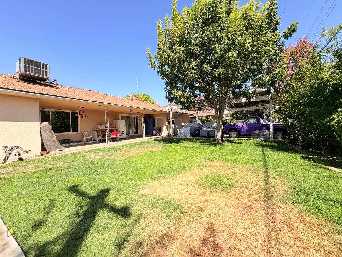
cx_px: 171
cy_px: 128
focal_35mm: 14
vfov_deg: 85.7
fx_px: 138
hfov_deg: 102.1
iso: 50
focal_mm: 2.22
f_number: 2.2
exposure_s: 1/1346
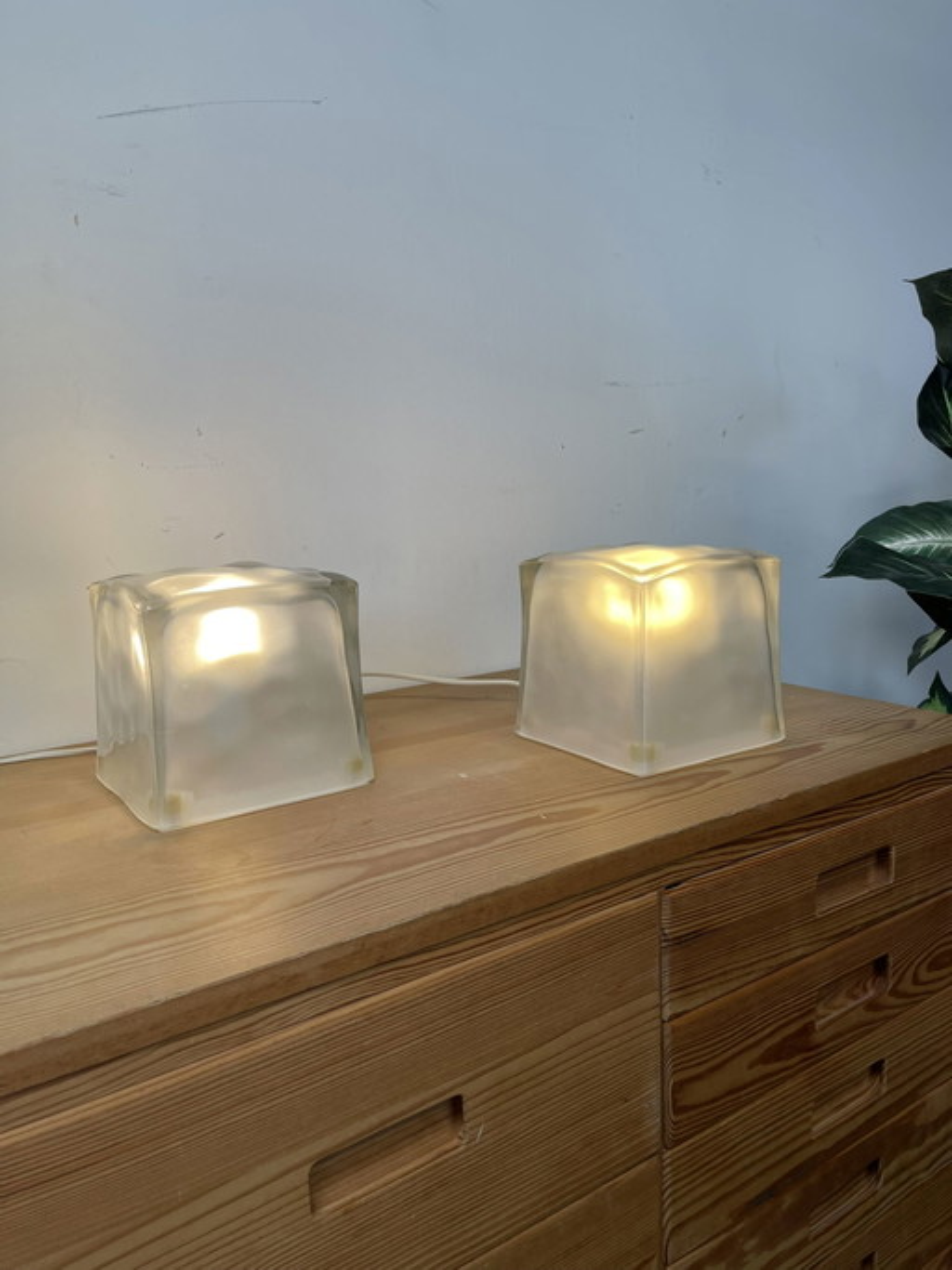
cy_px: 635
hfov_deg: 54.9
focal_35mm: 25
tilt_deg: -9.8
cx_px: 476
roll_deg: +2.3
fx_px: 917
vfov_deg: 69.4
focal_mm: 5.1
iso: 32
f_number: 1.6
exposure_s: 1/191
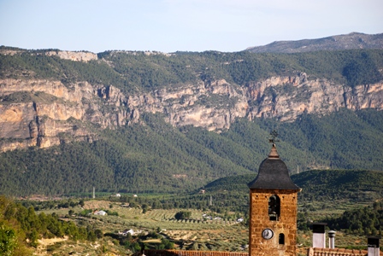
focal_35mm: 112
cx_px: 192
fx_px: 1198
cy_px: 128
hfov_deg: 18.2
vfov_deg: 12.2
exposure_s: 1/500
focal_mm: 75
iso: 200
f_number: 5.6
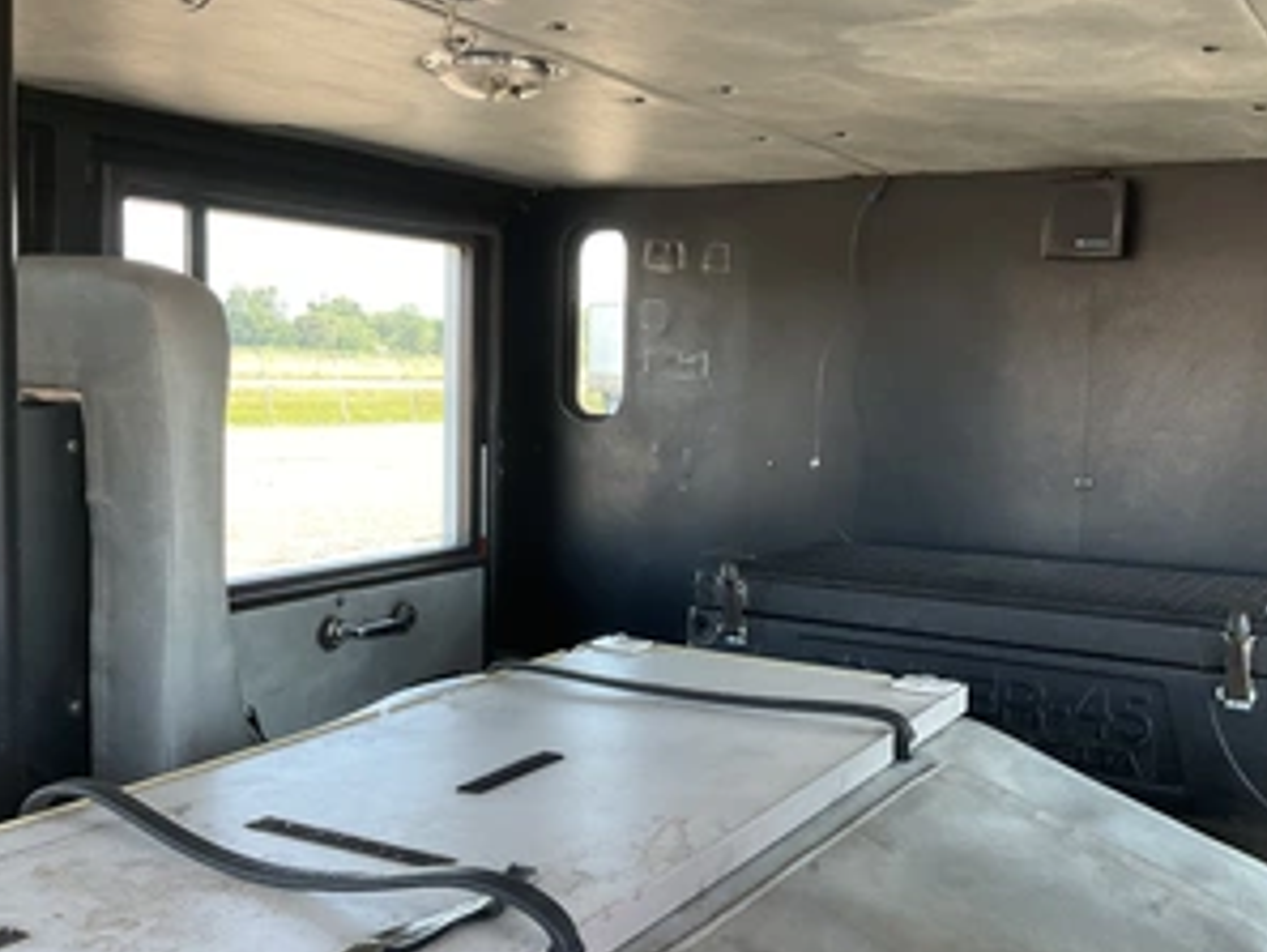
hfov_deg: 47.7
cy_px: 499
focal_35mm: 39
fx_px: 1428
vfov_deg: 36.8
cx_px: 717
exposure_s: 1/122
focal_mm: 3
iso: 50
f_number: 1.8
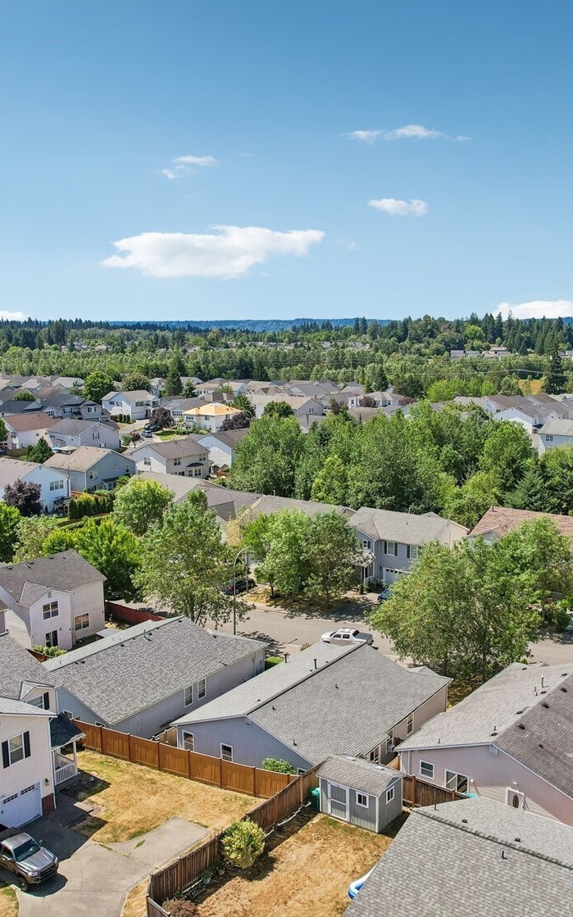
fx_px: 850
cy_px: 462
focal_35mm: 34
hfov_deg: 37.2
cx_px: 317
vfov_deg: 56.7
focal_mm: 8.4
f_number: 2.8
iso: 130
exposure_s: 1/2500
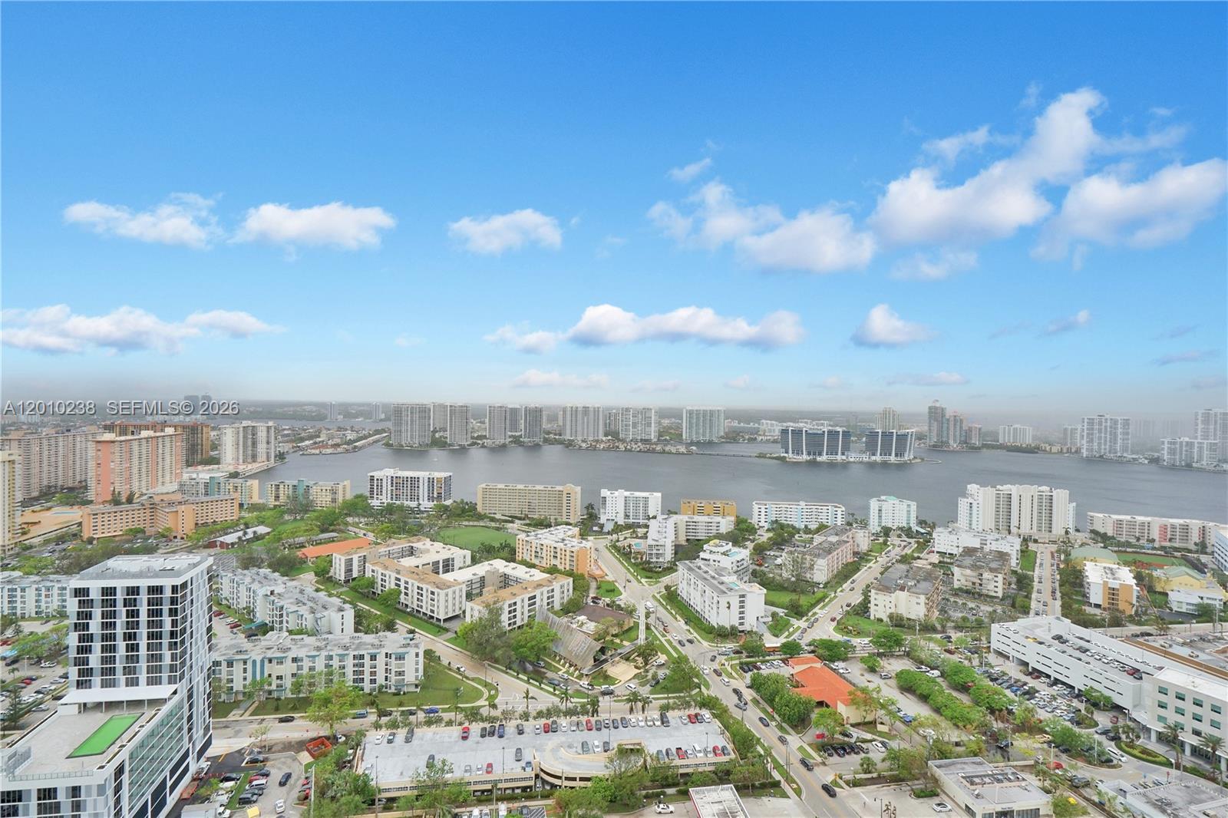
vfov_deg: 73.7
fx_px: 546
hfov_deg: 96.7
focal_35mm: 16
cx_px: 614
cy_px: 409
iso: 250
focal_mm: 16
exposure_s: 1/60
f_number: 22
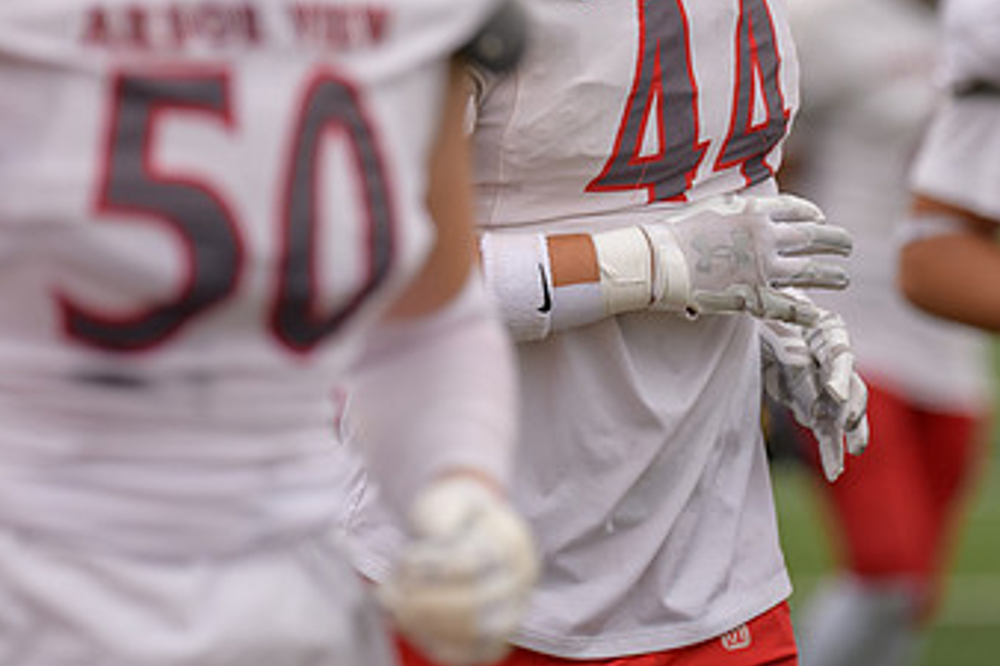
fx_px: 11438
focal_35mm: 412
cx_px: 467
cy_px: 138
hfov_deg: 5.0
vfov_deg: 3.3
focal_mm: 240
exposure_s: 1/500
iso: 160
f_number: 2.8
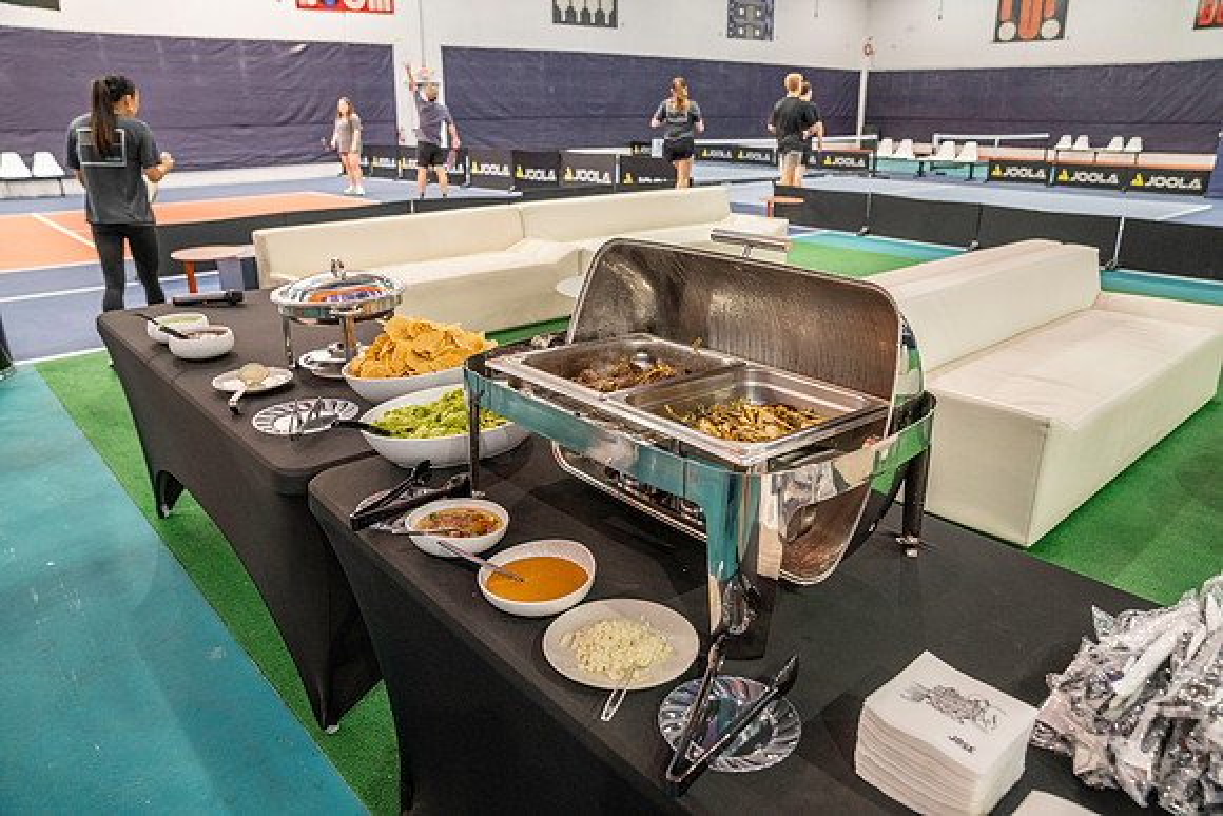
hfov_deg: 73.7
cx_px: 612
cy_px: 408
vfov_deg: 53.2
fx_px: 815
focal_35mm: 24
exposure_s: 1/125
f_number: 4
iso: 2000
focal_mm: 24
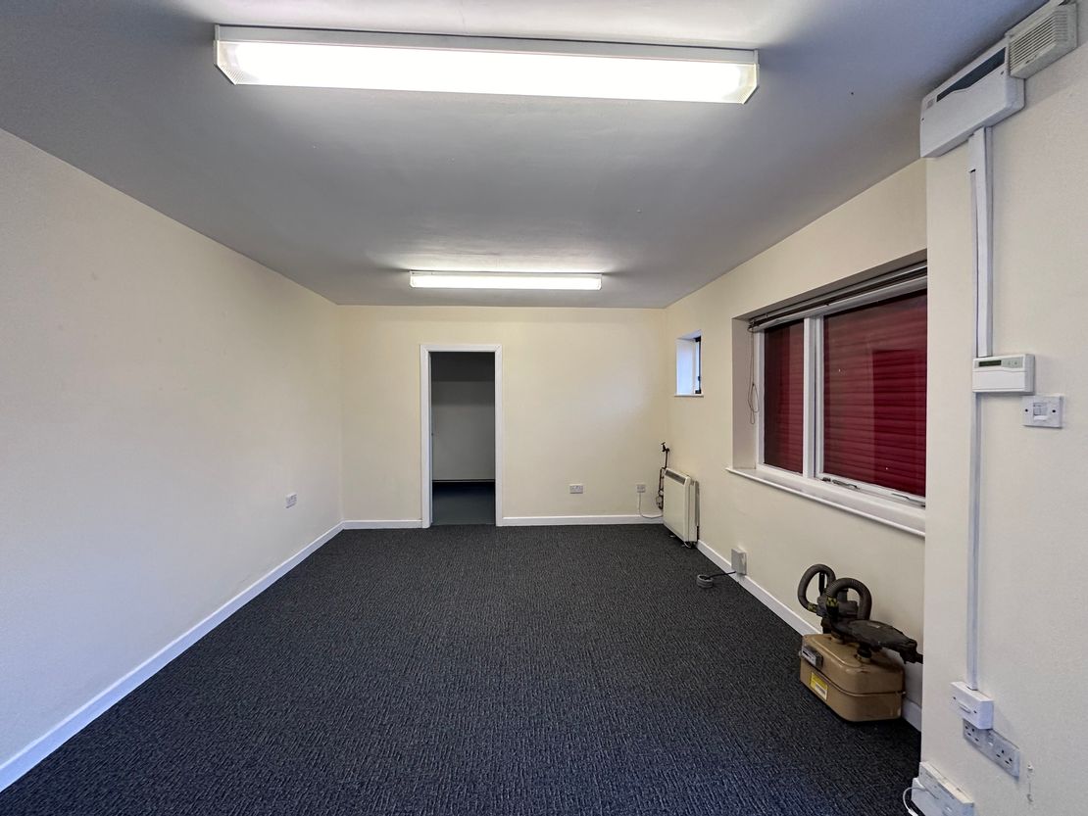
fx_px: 440
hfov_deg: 102.1
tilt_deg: -1.2
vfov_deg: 85.7
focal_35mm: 14
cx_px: 544
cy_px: 408
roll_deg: +0.1
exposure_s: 1/100
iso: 200
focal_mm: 2.22
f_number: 2.2
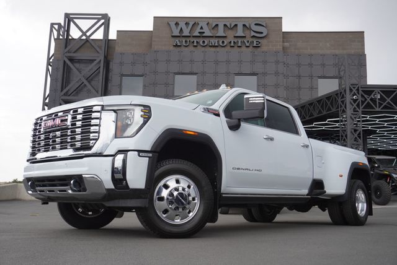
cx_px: 198
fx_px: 397
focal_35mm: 36
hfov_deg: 53.1
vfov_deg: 36.9
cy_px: 132
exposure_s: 1/250
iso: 100
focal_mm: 24
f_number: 5
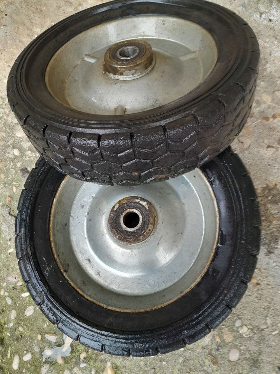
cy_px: 187
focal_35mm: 26
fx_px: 280
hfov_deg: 53.1
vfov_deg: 67.3
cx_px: 140
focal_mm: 3.98
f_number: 1.8
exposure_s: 1/50
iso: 50
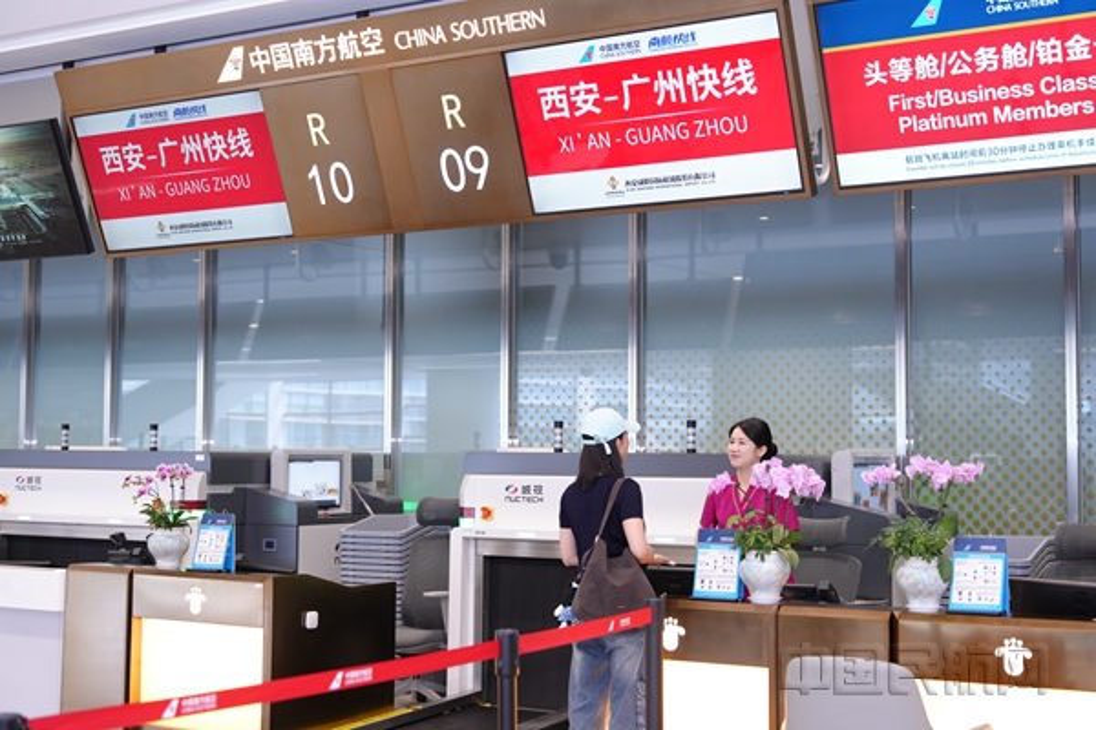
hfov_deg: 38.9
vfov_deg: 26.5
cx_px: 548
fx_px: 1553
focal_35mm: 51
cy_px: 365
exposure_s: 1/200
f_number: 2.8
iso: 1000
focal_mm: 51
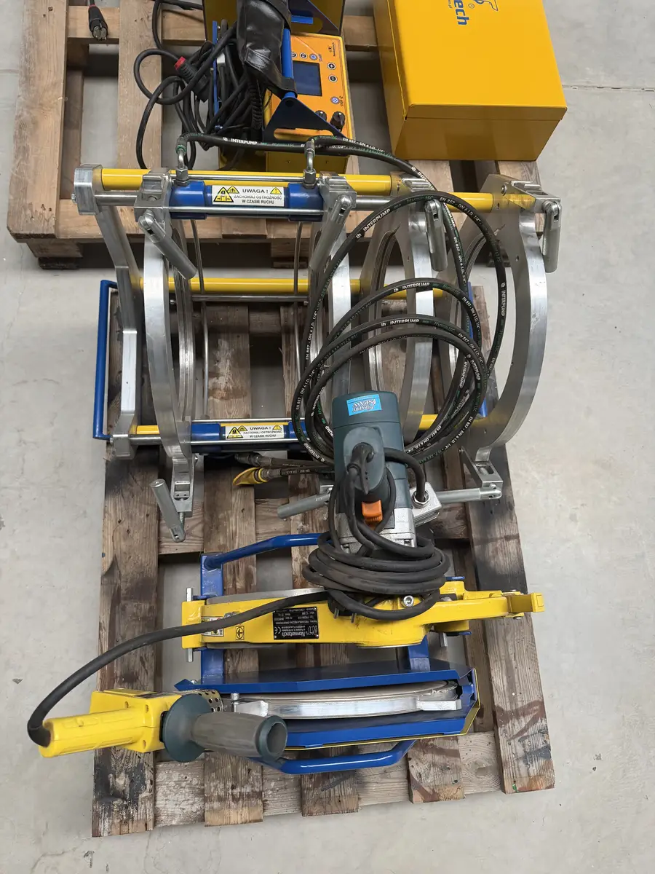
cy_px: 437
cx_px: 328
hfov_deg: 56.8
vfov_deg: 71.6
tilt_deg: -72.8
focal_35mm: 24
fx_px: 606
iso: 400
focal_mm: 6.76
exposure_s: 1/60
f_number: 1.78
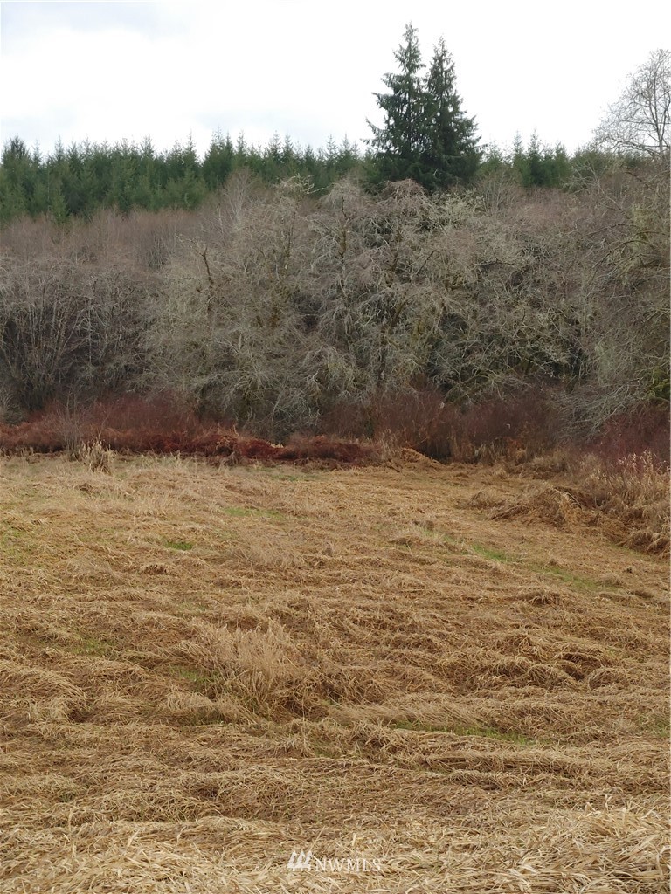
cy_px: 447
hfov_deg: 28.0
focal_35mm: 52
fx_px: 1344
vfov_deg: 36.8
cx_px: 336
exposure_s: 1/120
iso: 100
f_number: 1.8
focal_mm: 4.81
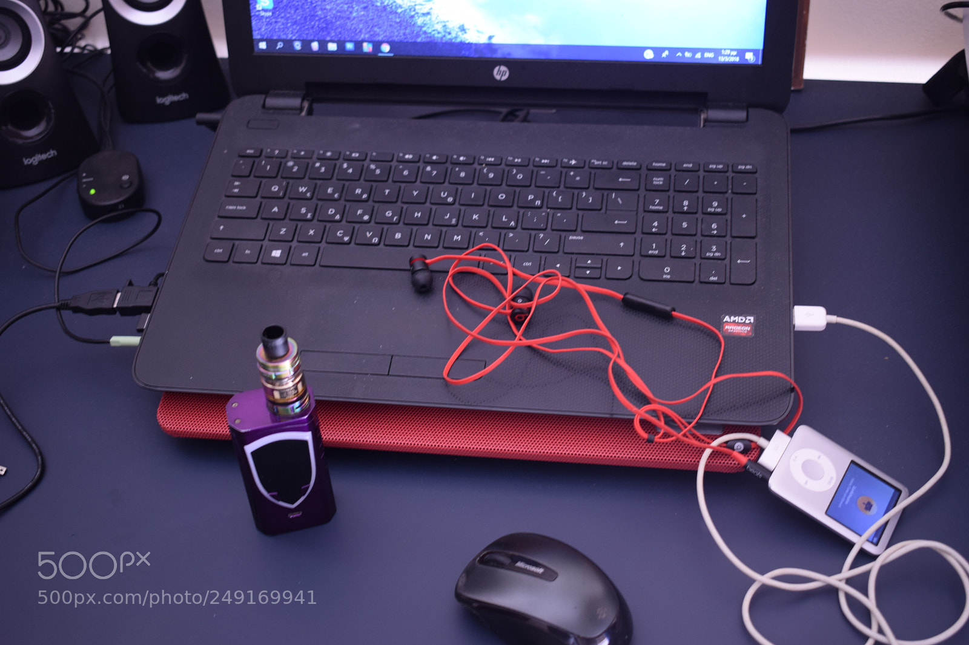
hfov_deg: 41.1
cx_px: 484
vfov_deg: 28.1
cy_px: 322
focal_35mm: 48
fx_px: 1292
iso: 400
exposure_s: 1/13
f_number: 4.5
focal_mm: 32
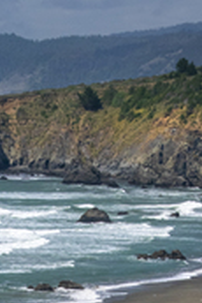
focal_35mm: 288
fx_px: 2417
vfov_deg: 7.1
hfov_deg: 4.8
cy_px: 409
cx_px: 93
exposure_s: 1/400
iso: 400
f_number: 11
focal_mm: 55
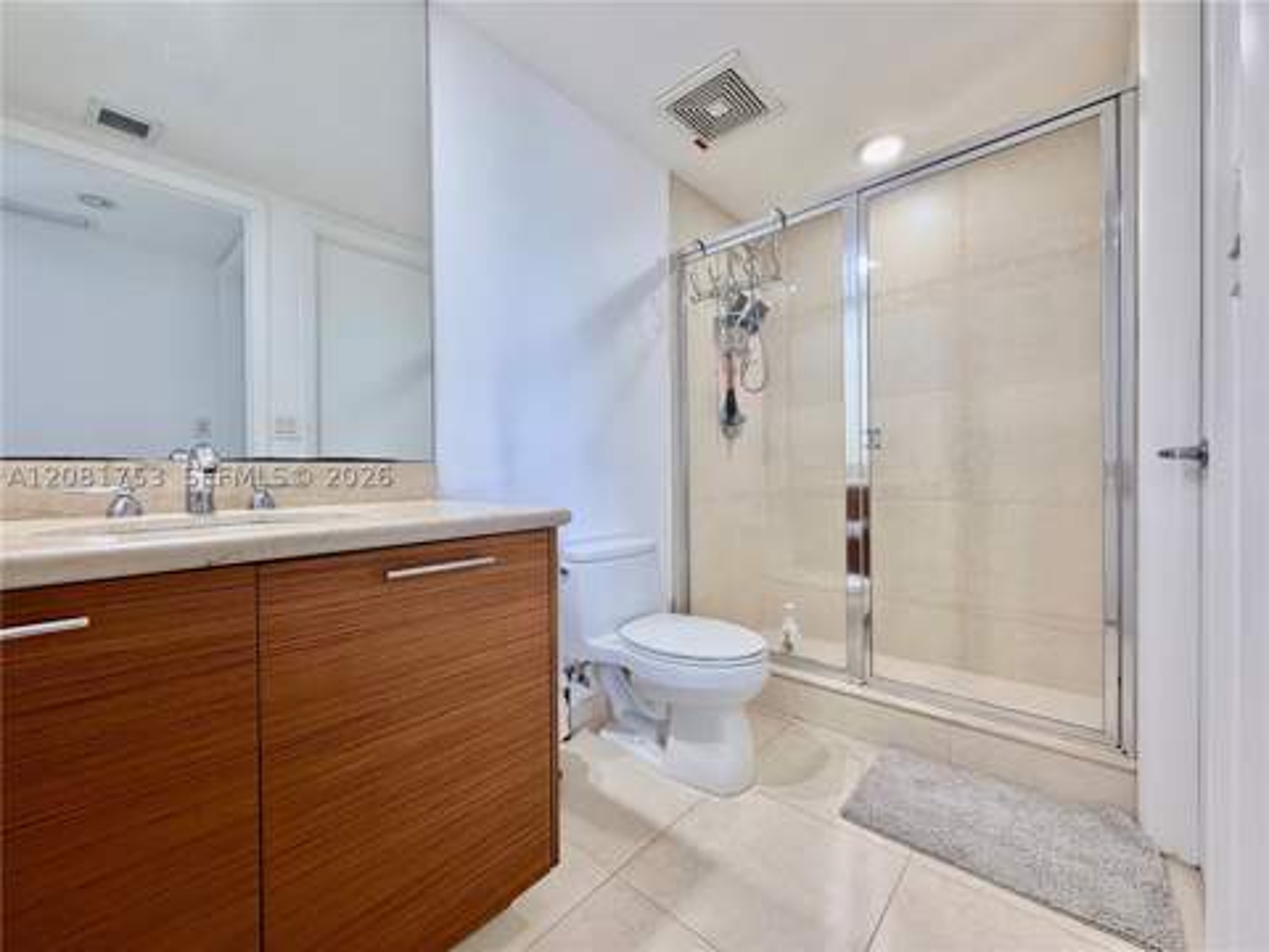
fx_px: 513
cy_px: 476
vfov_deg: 85.7
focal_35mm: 14
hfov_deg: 102.1
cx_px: 634
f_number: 2.2
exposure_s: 1/120
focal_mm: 2.22
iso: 250
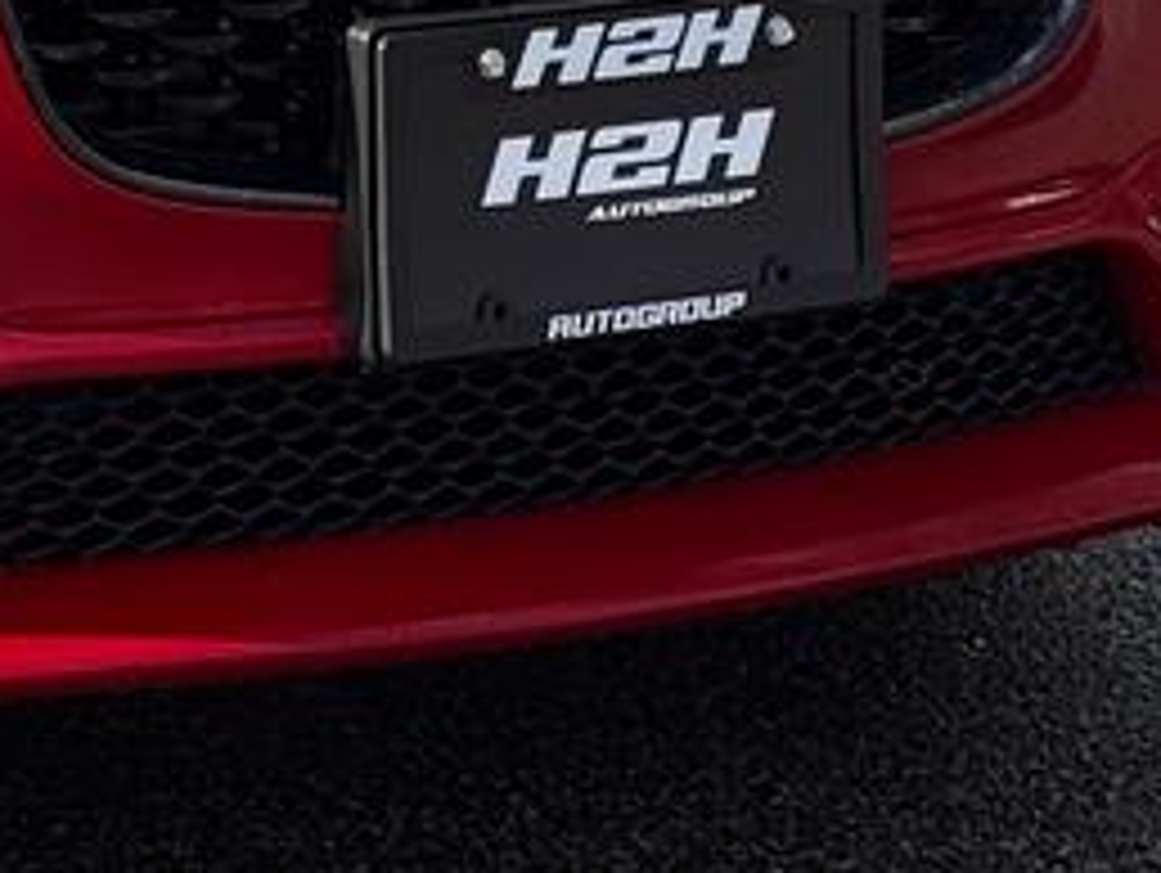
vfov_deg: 6.2
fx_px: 7990
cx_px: -1053
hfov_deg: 8.0
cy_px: -562
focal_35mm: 238
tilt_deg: -8.2
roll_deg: -2.5
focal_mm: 6.76
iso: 64
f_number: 1.78
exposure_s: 1/2717
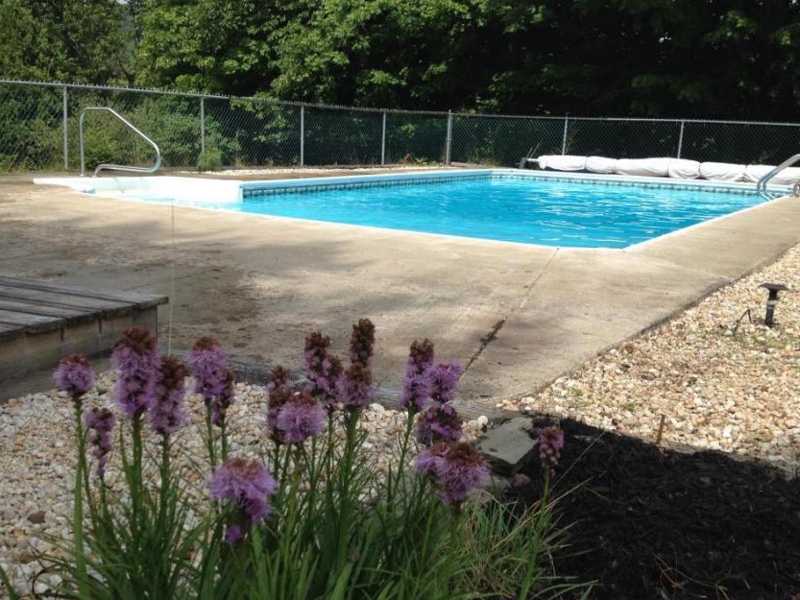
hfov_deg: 43.8
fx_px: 994
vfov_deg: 33.6
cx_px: 387
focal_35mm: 43
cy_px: 306
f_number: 2.4
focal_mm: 4.28
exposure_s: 1/1534
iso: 50
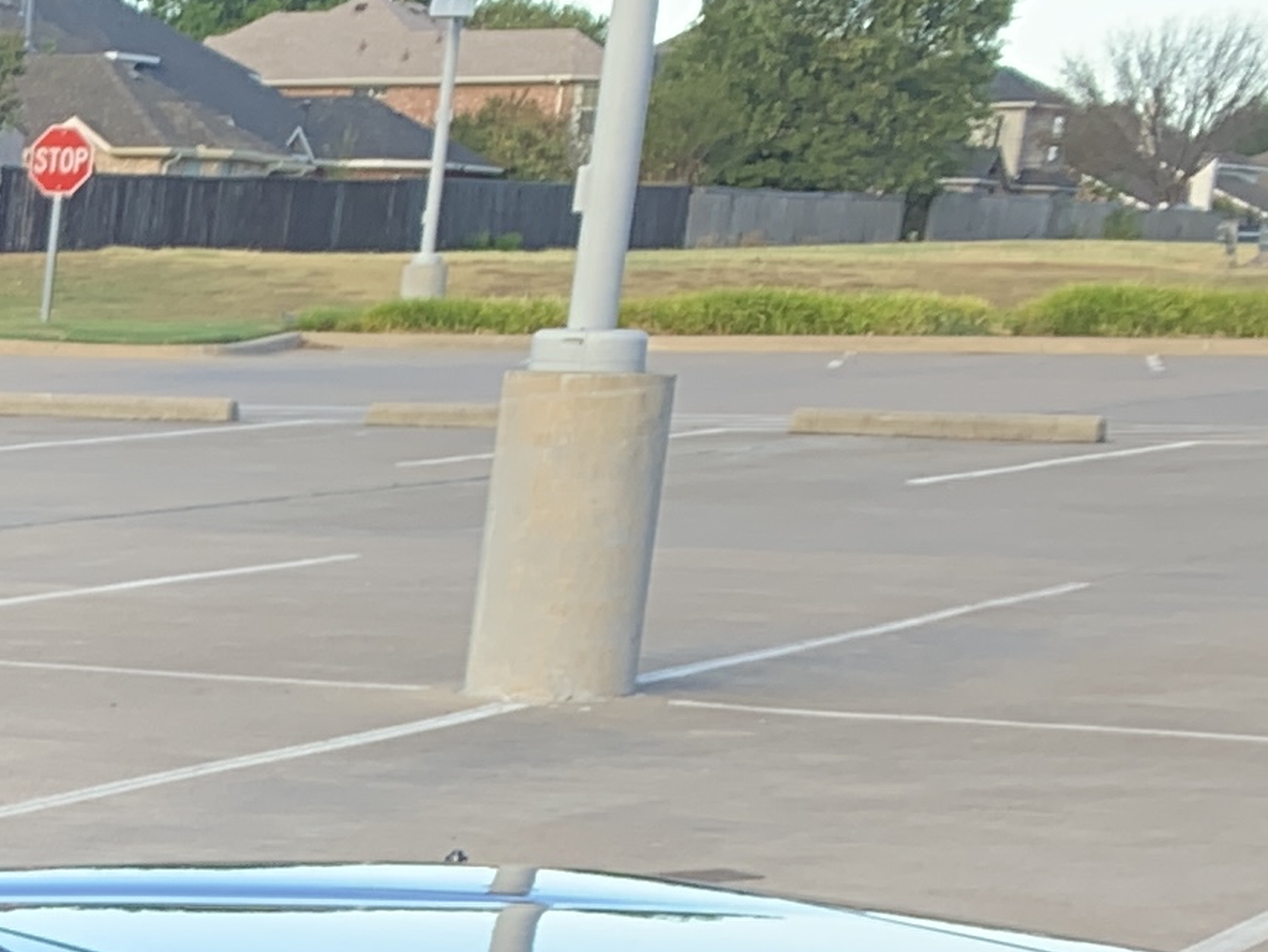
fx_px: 4434
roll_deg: -1.2
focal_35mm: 121
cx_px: -1401
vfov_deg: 11.6
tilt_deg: -15.6
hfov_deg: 13.5
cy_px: 1563
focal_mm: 4.25
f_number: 1.8
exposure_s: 1/154
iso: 25
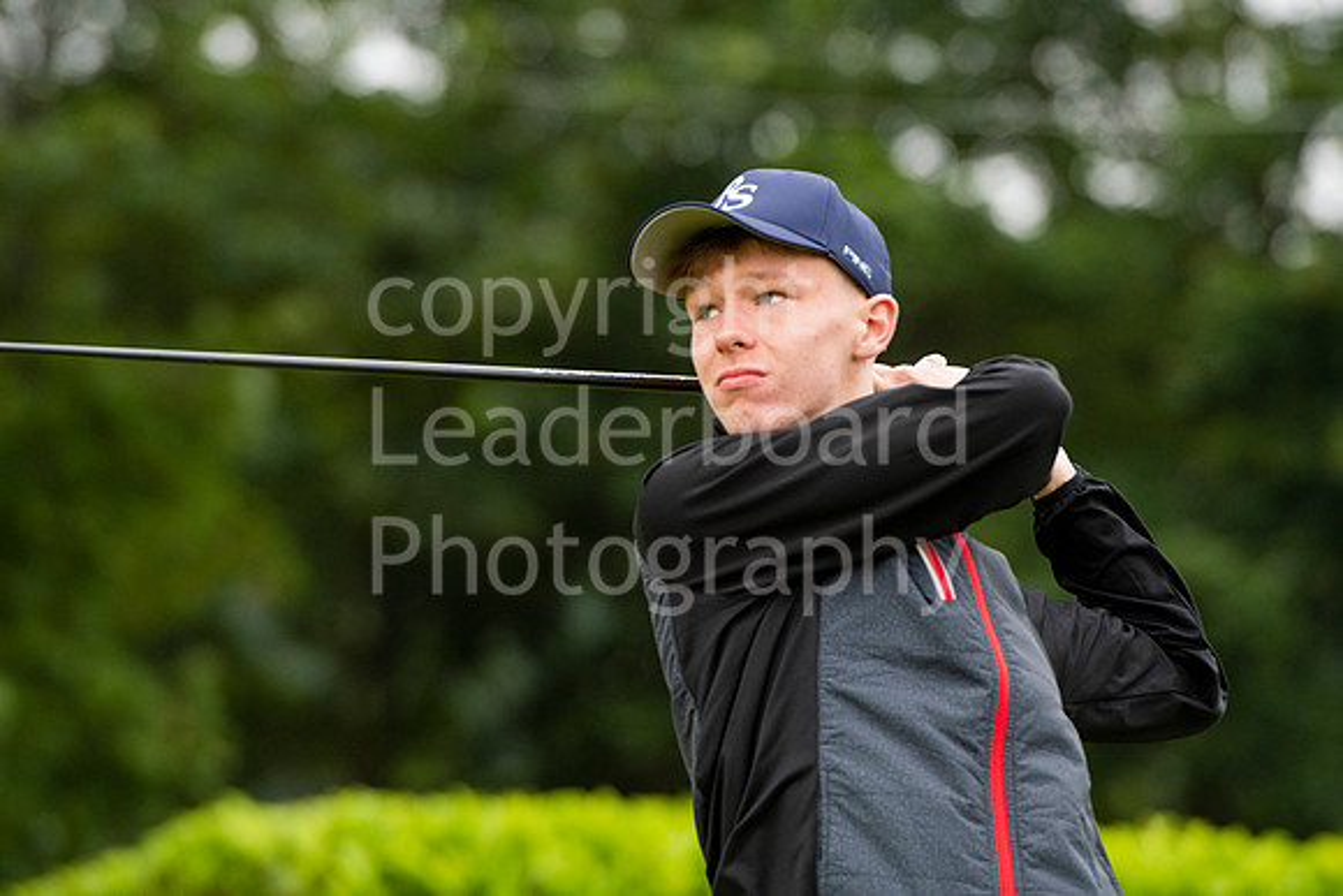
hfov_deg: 6.9
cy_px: 448
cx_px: 672
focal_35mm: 300
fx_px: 11194
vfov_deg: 4.6
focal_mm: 200
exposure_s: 1/1000
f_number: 4
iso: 1600
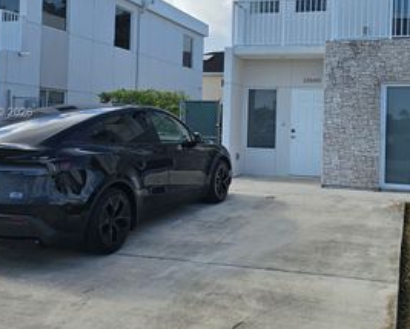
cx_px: 267
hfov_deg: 43.3
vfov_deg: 35.4
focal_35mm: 42
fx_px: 510
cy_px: 113
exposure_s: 1/986
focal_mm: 6.3
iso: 10
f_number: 1.7
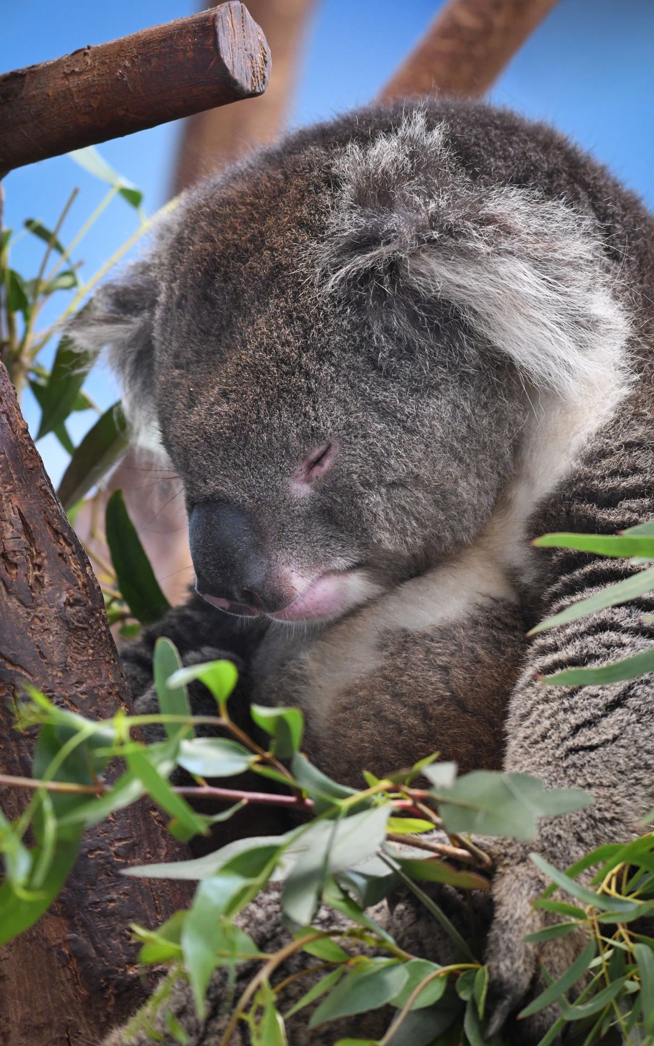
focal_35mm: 307
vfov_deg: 6.8
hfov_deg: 4.3
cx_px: 344
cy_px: 525
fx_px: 8755
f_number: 5.6
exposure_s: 1/100
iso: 2000
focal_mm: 200
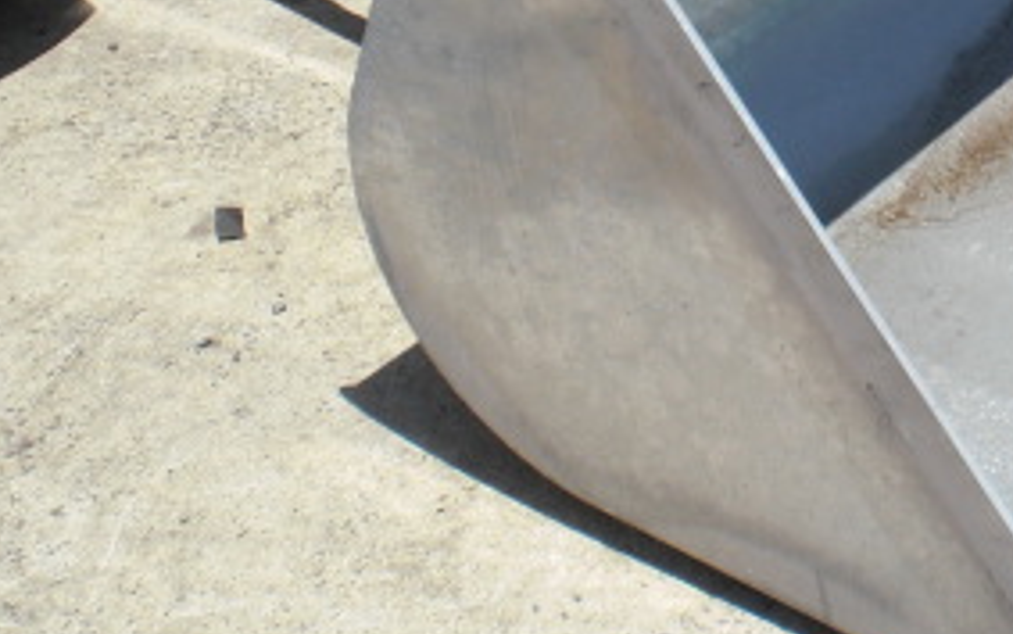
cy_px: 82
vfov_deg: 14.2
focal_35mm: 91
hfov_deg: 21.8
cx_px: 1067
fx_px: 2513
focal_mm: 6.3
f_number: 5.6
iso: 64
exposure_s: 1/400
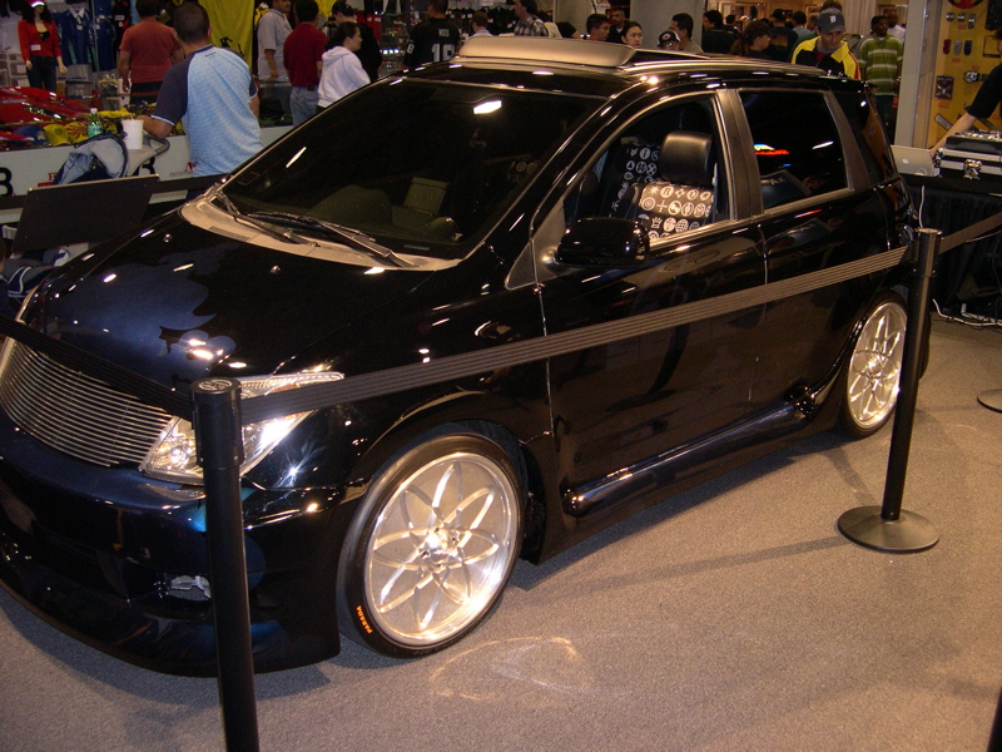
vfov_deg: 37.7
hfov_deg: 49.0
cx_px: 501
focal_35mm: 38
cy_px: 376
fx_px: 1100
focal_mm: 8
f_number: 2.8
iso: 236
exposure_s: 1/60
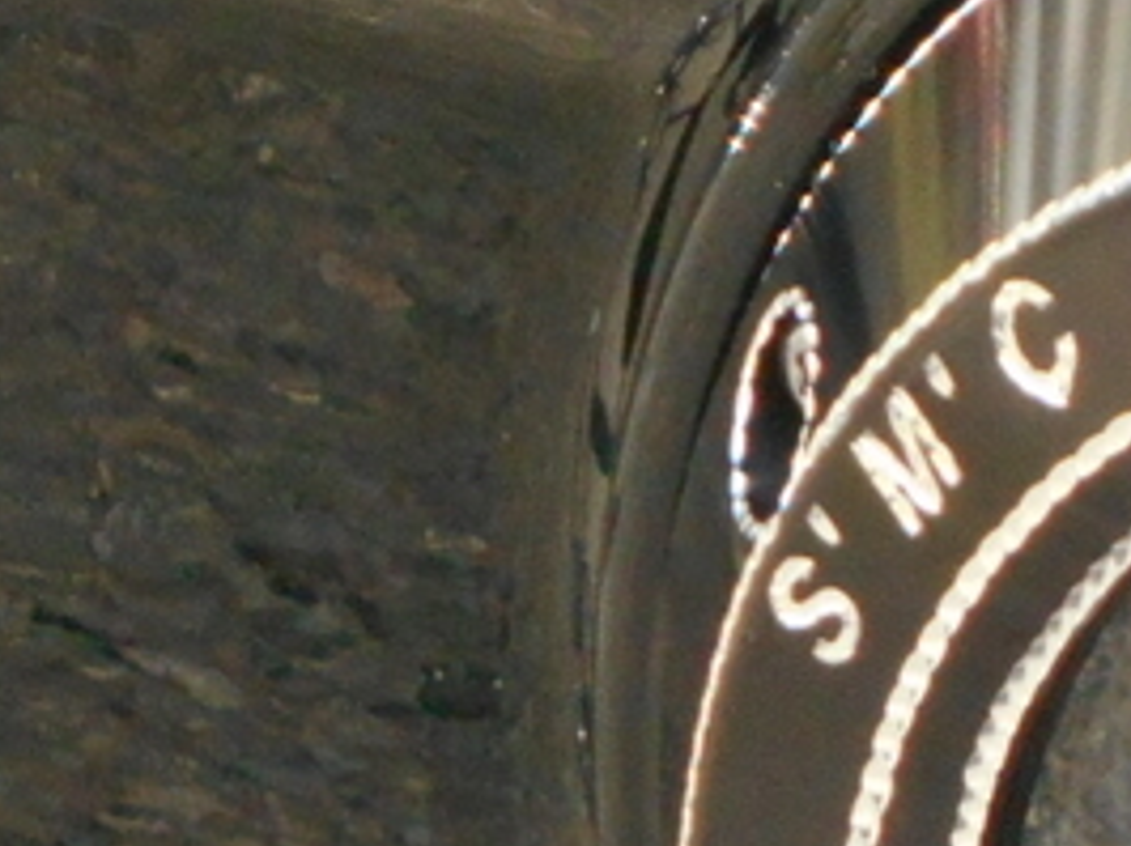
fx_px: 12666
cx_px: 2003
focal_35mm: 388
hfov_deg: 5.0
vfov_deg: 3.8
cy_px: 1186
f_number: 6.3
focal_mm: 15.4
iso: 400
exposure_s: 1/250
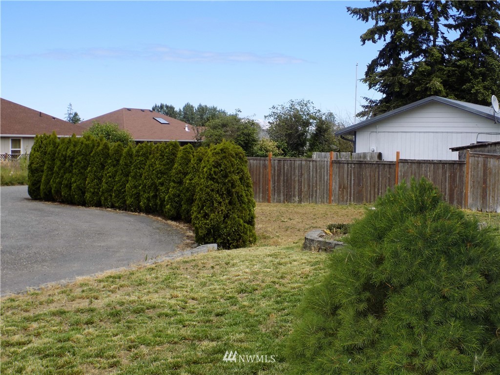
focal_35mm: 46
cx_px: 250
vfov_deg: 31.5
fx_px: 664
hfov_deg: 41.2
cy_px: 188
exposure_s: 1/640
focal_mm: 8.1
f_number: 3.7
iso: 80
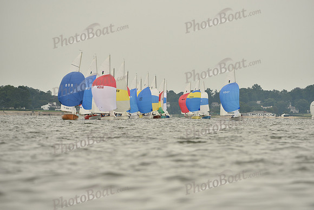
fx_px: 3490
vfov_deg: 3.4
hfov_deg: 5.2
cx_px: 157
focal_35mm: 400
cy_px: 105
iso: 320
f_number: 7.1
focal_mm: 400
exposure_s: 1/1250
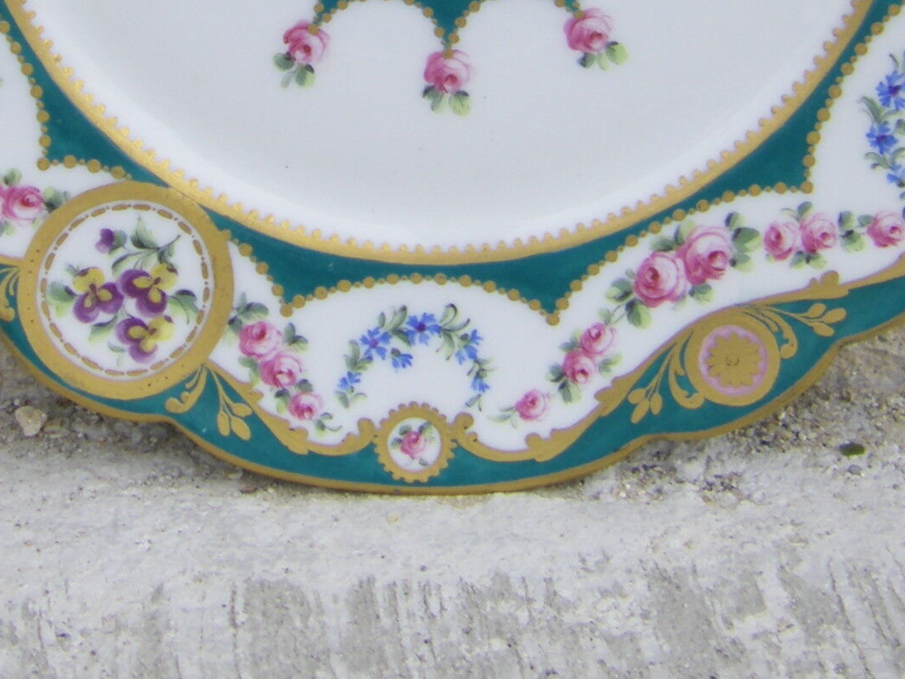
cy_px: -110
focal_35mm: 117
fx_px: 3059
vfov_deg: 12.4
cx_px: 429
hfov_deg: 16.8
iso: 64
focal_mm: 6.3
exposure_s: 1/100
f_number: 7
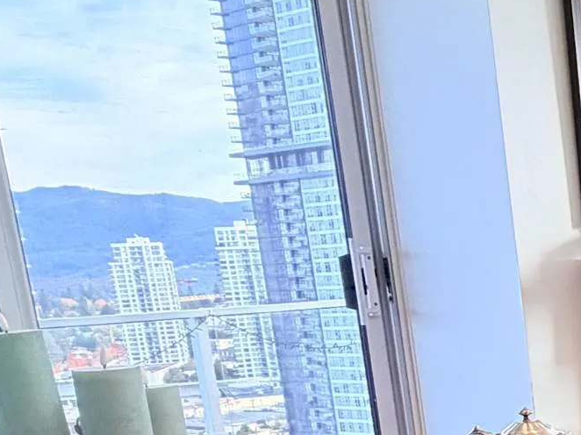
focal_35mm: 65
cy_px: 479
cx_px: 879
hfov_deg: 23.6
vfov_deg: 21.4
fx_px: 1091
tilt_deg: -11.9
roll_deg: +3.5
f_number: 2.2
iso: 160
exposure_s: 1/120
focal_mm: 2.22
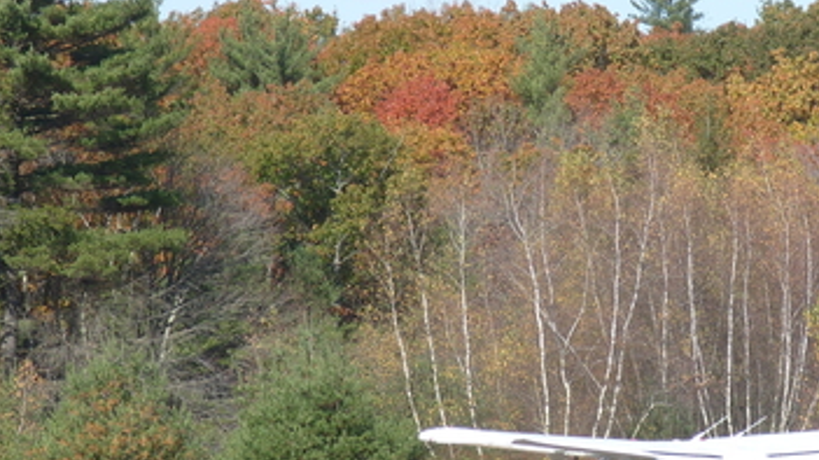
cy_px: 184
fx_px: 7553
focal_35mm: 348
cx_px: 593
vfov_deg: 3.5
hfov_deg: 6.2
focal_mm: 39
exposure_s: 1/500
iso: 80
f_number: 6.4
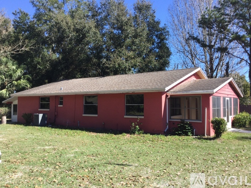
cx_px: 126
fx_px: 225
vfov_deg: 45.4
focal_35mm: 31
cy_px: 94
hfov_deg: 58.4
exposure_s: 1/512
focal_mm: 3.3
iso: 25
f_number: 2.4
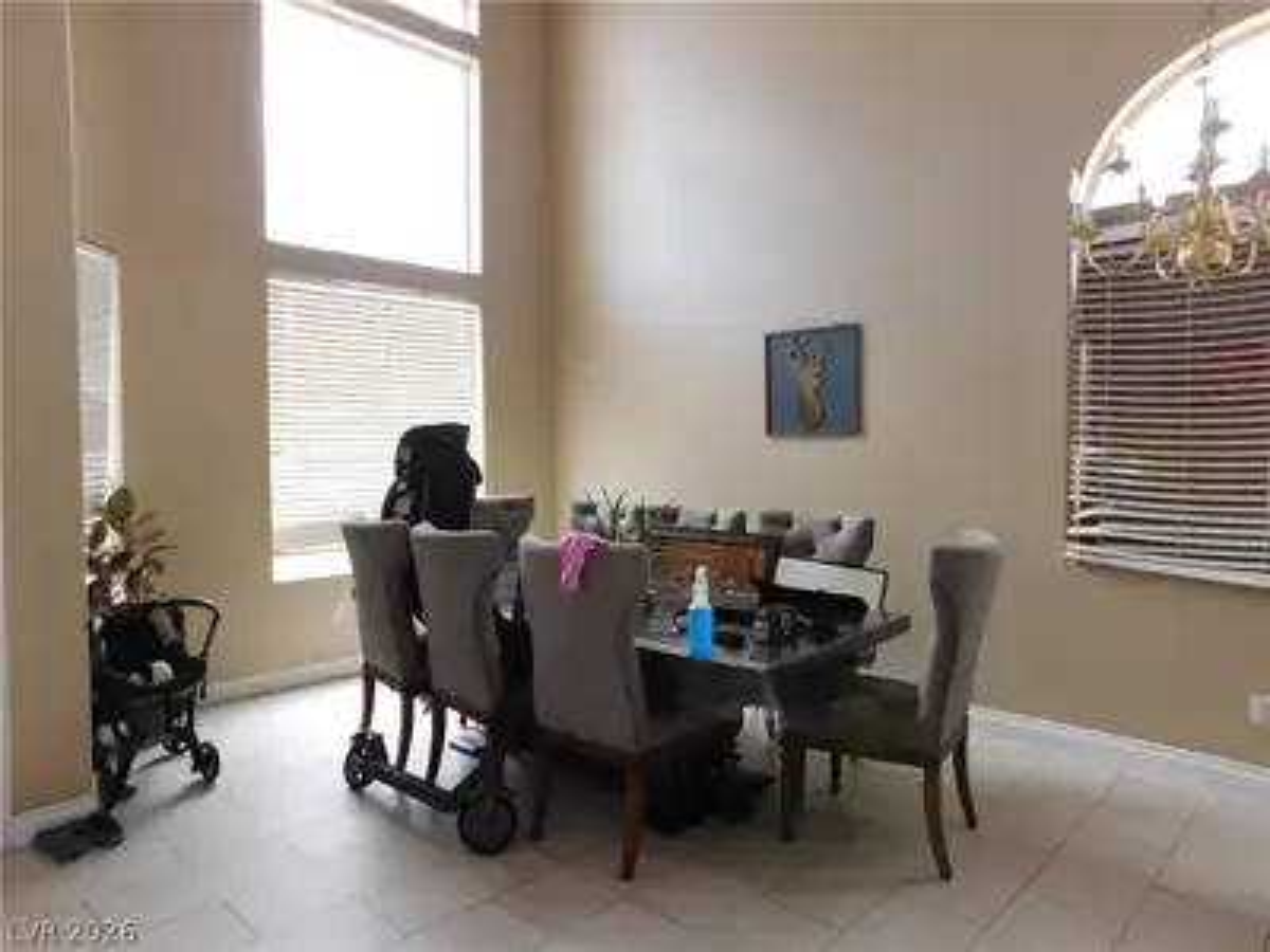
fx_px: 844
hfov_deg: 73.9
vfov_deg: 58.9
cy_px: 476
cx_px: 635
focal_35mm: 23
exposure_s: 1/30
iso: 160
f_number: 3
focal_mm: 4
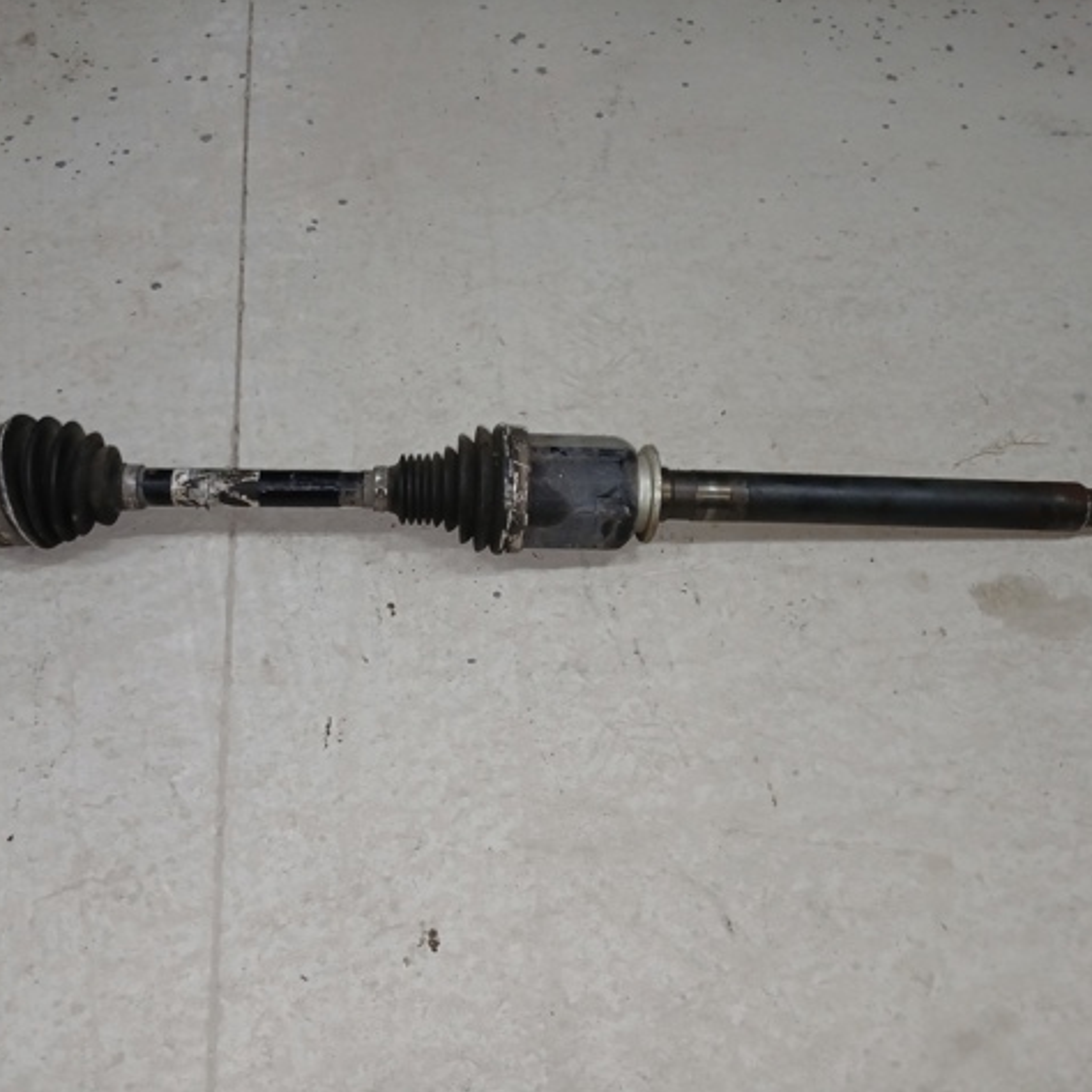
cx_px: 486
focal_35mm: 31
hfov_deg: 52.4
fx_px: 1106
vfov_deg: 52.5
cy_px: 543
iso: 200
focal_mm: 3.98
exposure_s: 1/50
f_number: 1.8
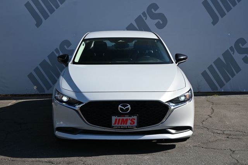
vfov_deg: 22.6
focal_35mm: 60
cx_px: 124
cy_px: 82
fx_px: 413
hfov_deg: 33.4
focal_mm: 40
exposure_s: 1/250
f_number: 5.6
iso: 100
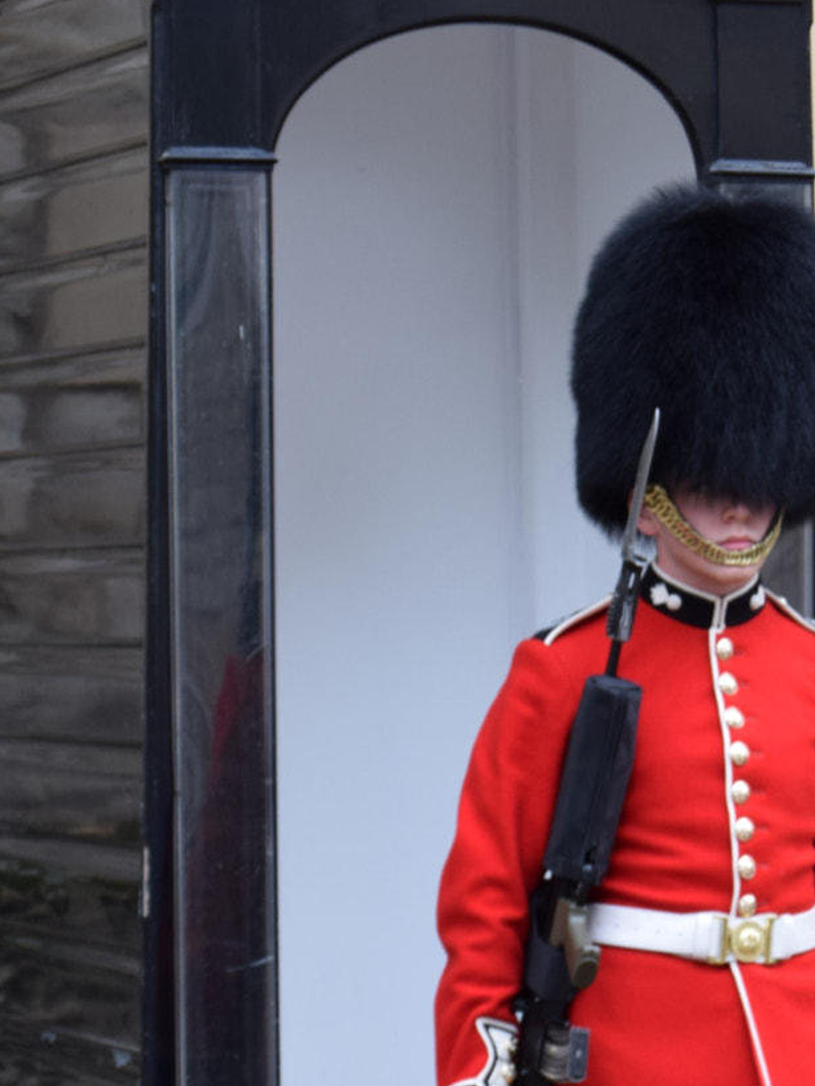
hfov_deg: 8.6
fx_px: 5427
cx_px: 414
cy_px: 607
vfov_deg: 11.4
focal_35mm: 173
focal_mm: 48
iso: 400
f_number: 6.3
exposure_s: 1/160
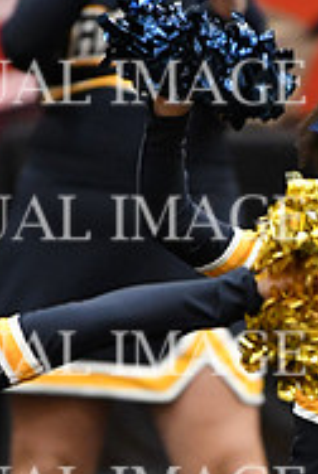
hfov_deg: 1.5
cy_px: 421
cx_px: 309
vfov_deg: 2.2
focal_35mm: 925
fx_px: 12210
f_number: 2.8
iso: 5000
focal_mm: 200
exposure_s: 1/800
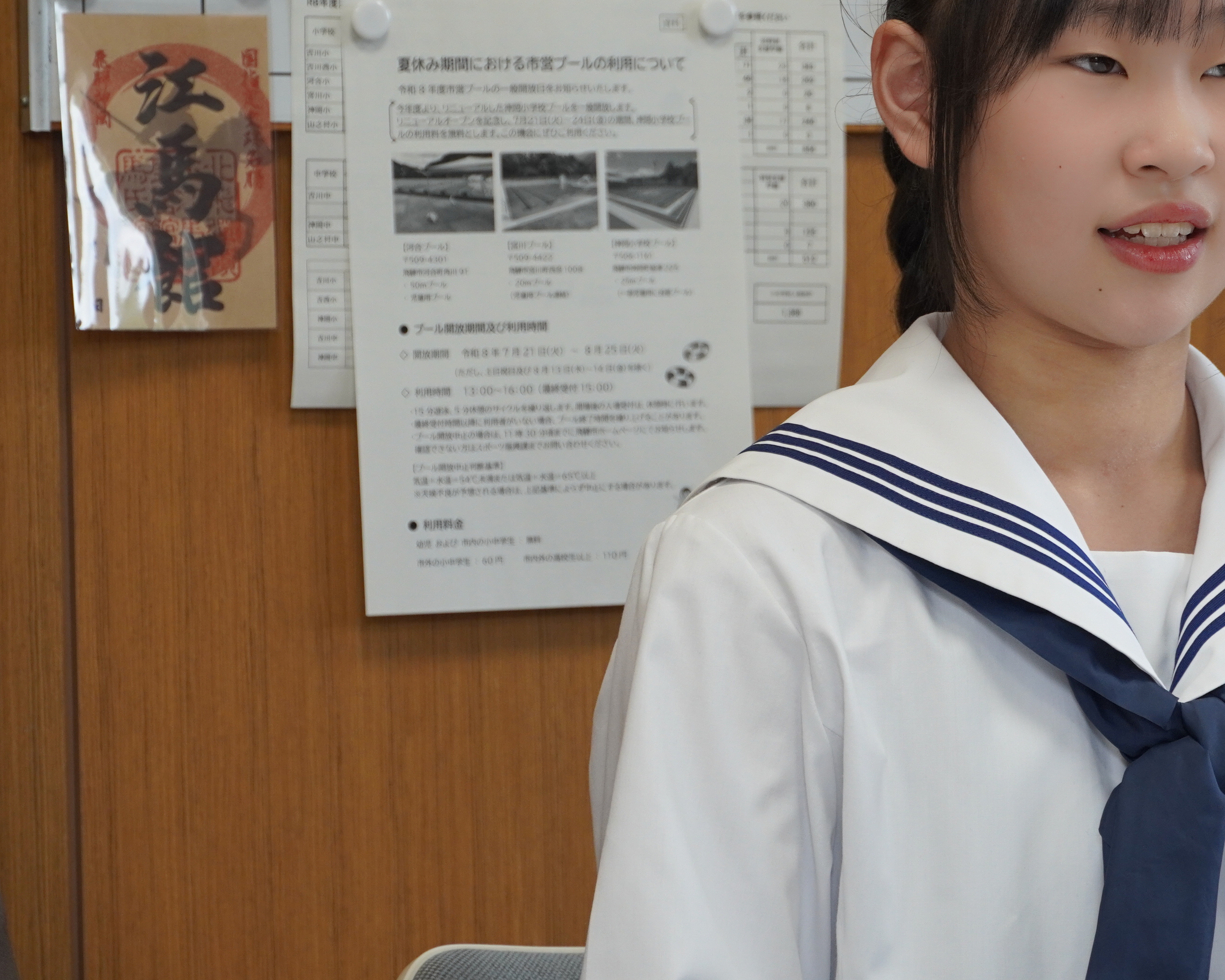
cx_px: 966
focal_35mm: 176
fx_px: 6372
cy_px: 362
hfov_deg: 10.9
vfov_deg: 8.8
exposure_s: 1/160
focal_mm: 77
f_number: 5.6
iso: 640
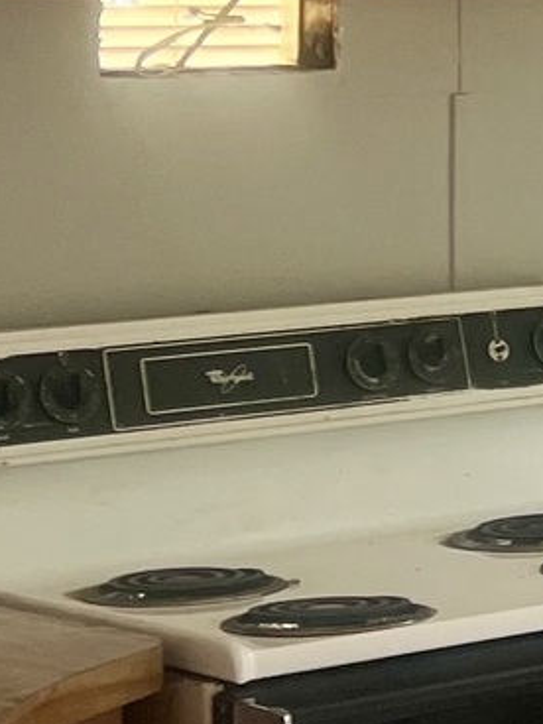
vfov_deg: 11.9
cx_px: 1564
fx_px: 3409
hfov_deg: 8.0
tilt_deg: +3.2
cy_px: -83
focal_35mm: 163
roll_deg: +2.1
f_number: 1.5
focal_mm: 5.7
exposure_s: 1/121
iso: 64
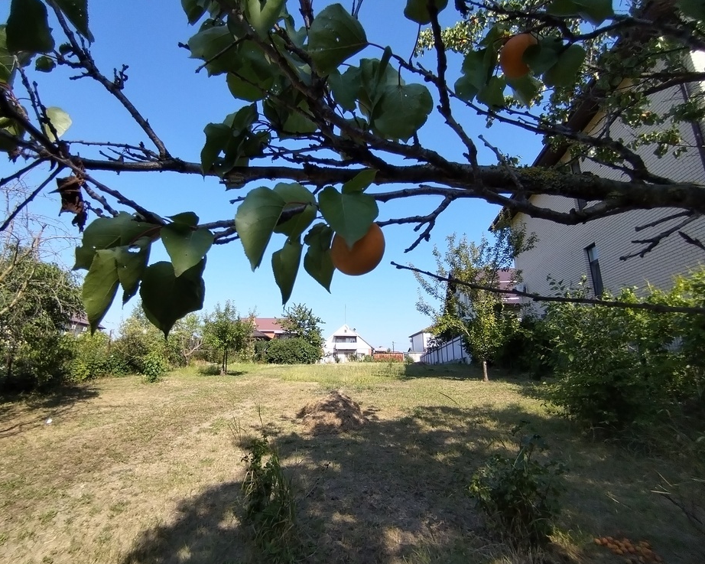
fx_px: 375
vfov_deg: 73.8
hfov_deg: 86.2
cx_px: 324
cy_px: 281
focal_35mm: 18
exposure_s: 1/761
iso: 100
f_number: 2.2
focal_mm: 1.42
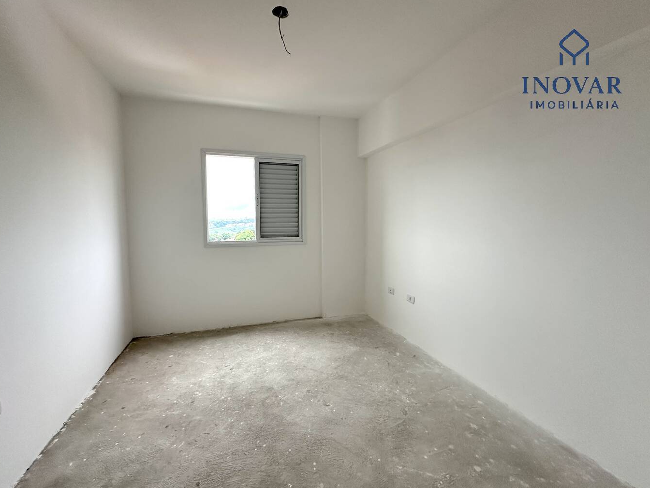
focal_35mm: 15
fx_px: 282
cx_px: 318
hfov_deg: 98.2
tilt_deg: -4.9
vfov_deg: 81.7
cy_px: 241
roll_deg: -0.2
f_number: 2.2
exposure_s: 1/99
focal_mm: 2.22
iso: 125
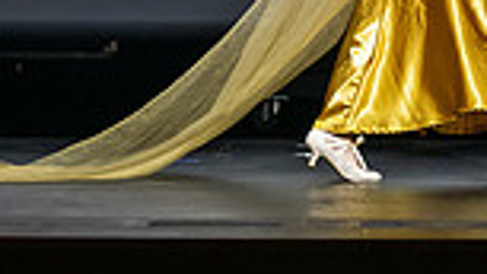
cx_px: 455
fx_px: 4867
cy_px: -196
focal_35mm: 377
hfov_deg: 5.7
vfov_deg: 3.2
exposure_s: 1/320
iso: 2000
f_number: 3.2
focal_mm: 95
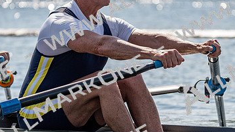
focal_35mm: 345
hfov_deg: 6.3
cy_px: 52
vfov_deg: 3.5
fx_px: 2150
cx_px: 126
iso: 160
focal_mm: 200
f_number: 5.6
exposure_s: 1/1600
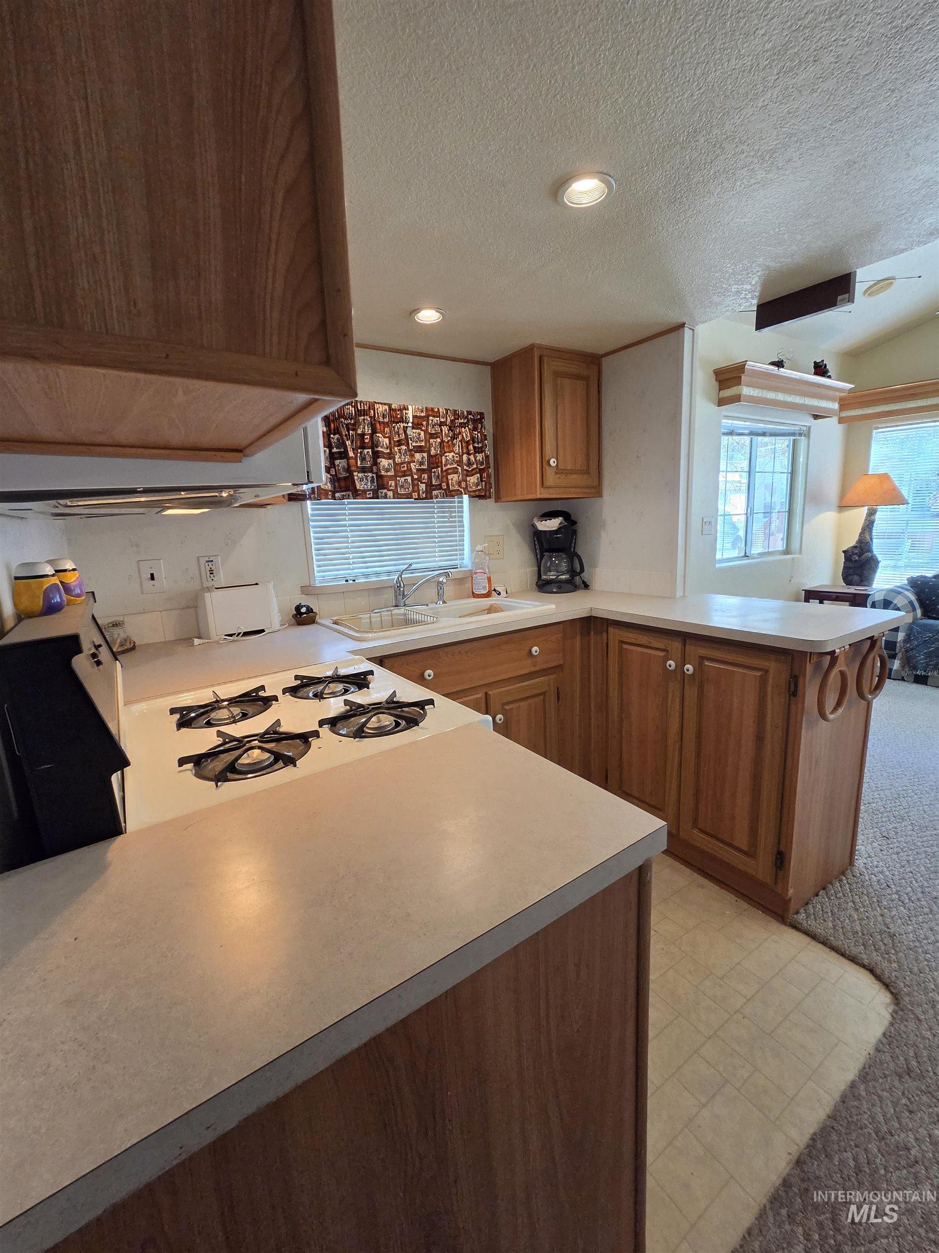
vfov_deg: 106.2
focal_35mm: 13
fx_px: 470
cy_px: 626
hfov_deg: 89.9
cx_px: 470
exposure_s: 1/120
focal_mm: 2.2
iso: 320
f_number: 2.2
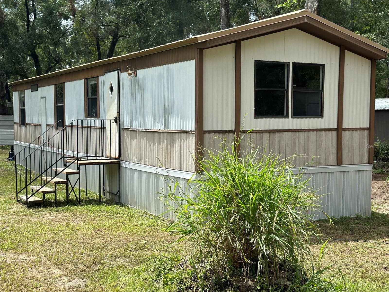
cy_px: 146
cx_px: 194
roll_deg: -0.9
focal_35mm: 48
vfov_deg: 30.3
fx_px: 539
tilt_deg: -4.3
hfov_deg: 39.7
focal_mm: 6.86
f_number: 1.78
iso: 80
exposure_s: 1/3472
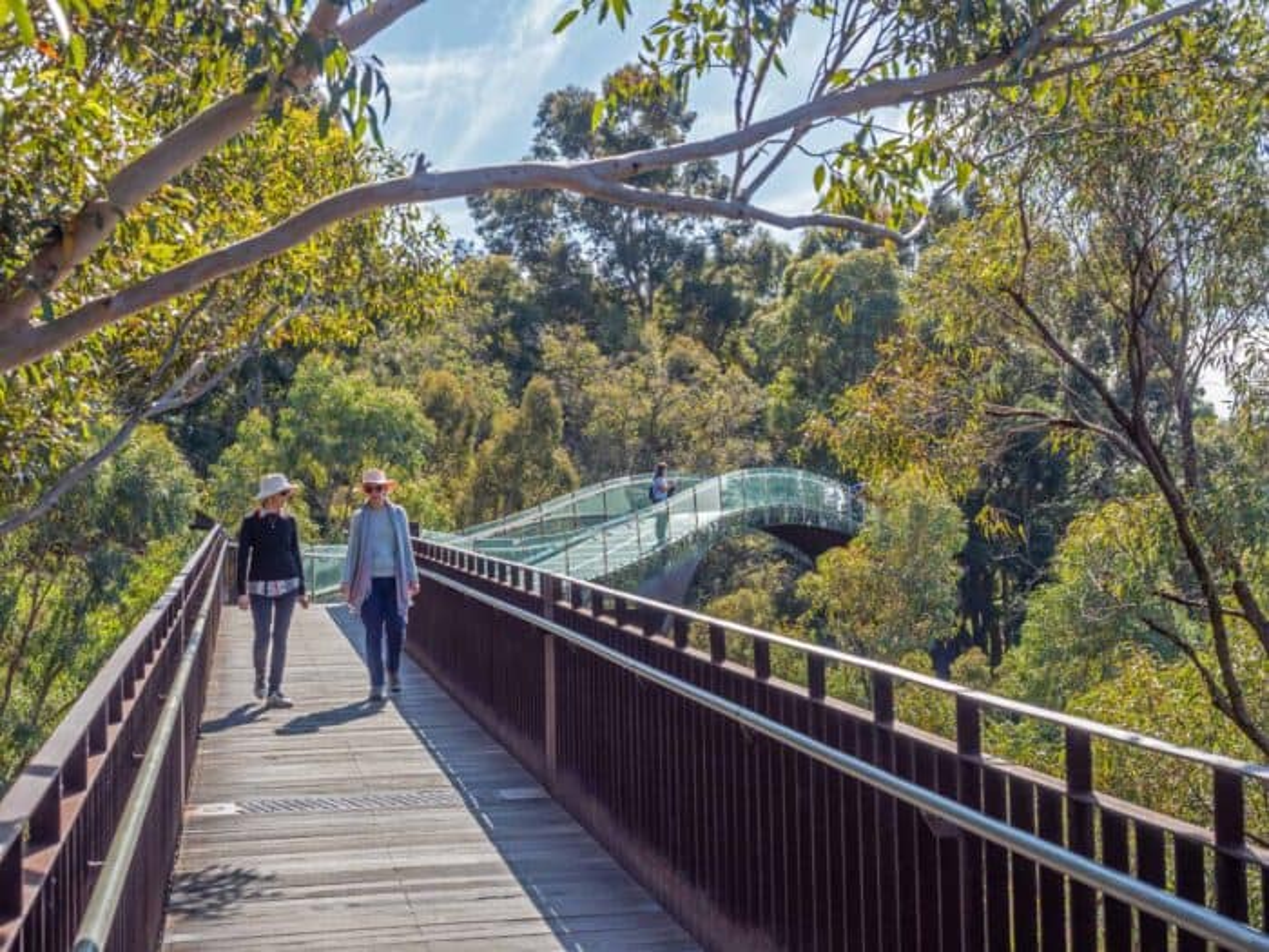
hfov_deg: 39.7
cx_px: 634
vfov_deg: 30.3
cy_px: 476
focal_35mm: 48
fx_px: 1760
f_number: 6.3
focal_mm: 24
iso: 200
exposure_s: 1/320
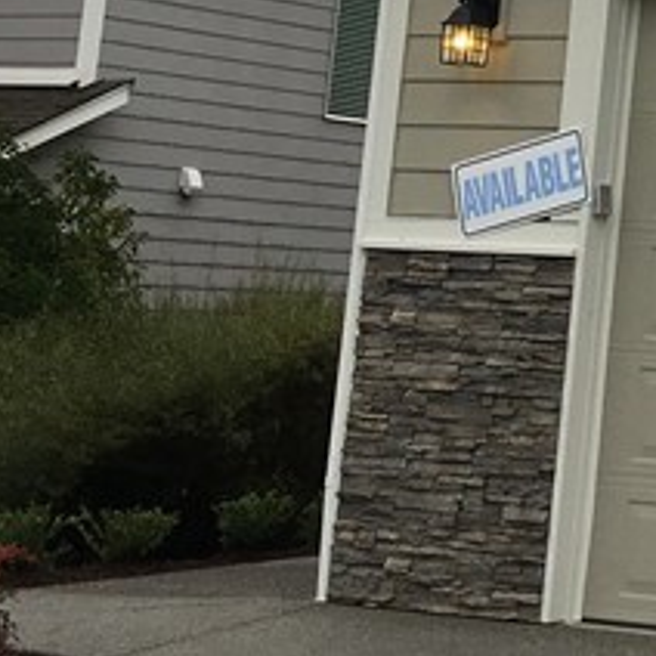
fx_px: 2659
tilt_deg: +10.1
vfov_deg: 13.7
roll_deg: -4.0
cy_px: -80
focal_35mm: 124
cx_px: 1213
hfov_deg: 12.7
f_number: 2.2
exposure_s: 1/427
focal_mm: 4.15
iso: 25
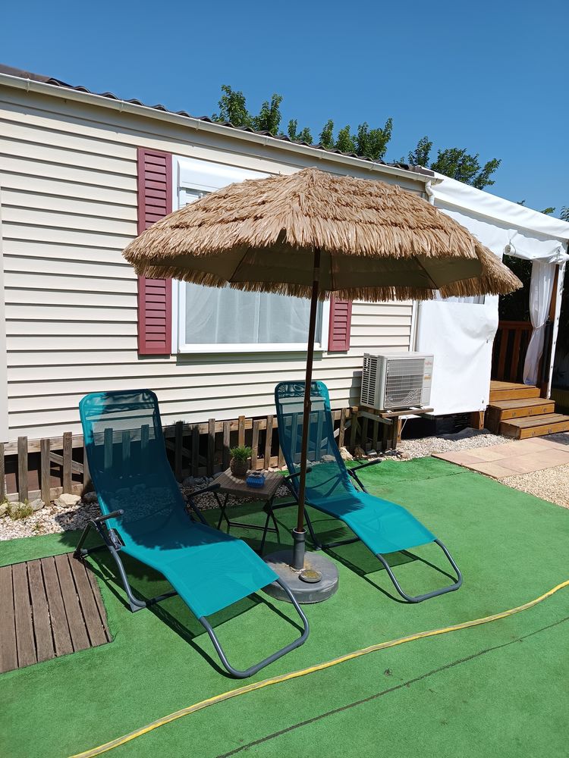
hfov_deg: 56.8
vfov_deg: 71.6
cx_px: 284
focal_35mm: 24
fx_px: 526
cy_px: 379
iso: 50
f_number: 1.7
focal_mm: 5.31
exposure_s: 1/639
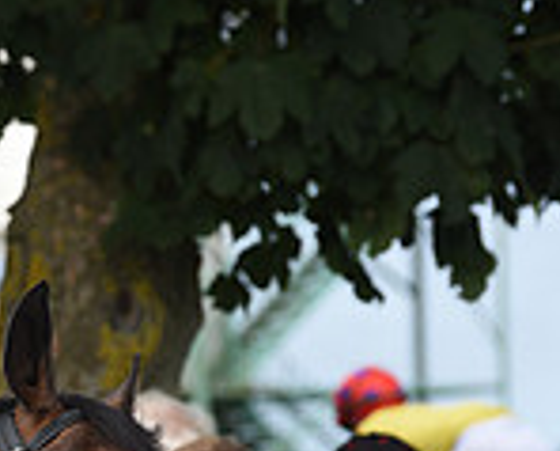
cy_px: 661
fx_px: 9748
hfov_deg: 3.3
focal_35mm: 587
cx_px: -462
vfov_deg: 2.6
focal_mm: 160
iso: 400
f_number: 5.6
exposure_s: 1/1600
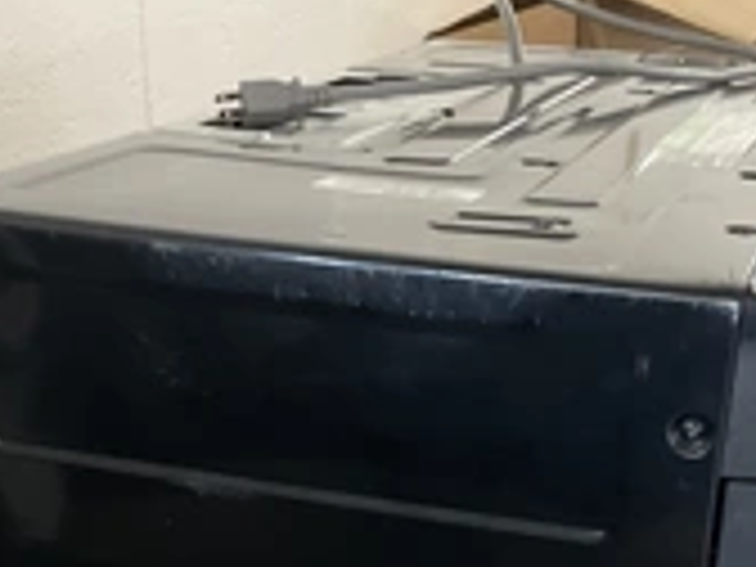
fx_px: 1507
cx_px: 418
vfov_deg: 20.5
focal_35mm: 69
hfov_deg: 28.1
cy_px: 594
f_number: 1.8
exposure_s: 1/40
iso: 250
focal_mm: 3
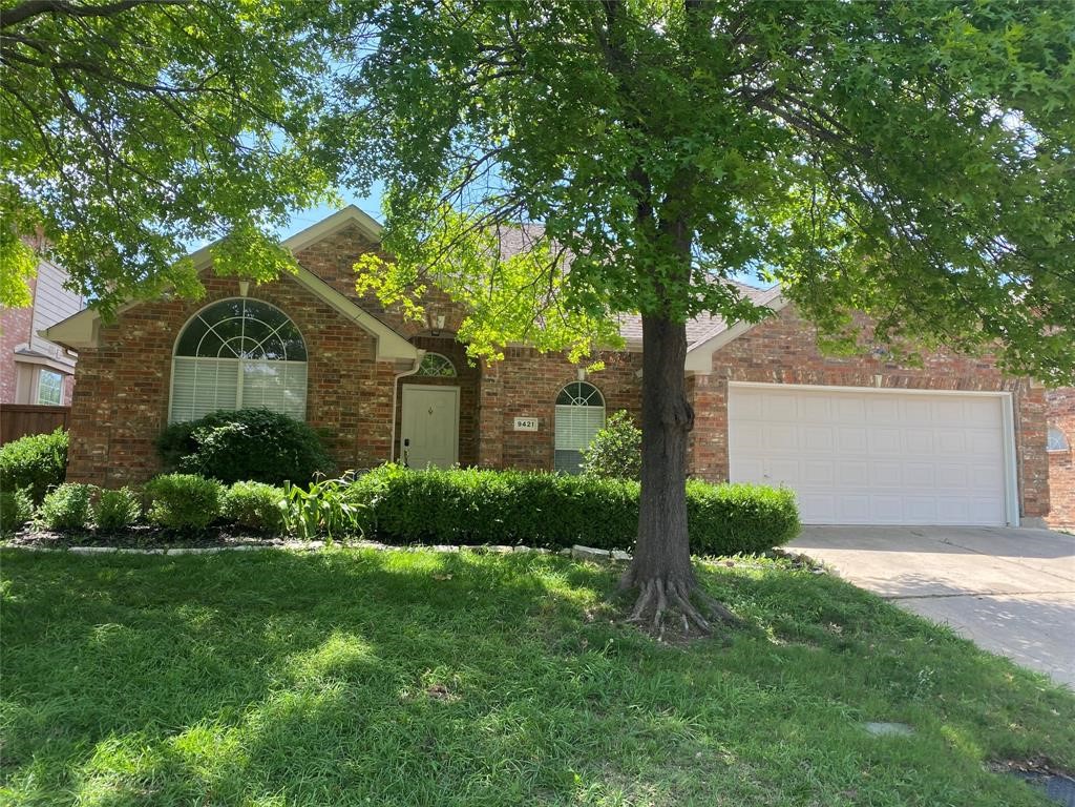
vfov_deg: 53.1
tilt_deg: +6.1
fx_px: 807
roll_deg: -0.7
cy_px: 404
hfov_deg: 67.3
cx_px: 538
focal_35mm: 26
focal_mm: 4.25
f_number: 1.8
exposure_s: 1/571
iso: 32
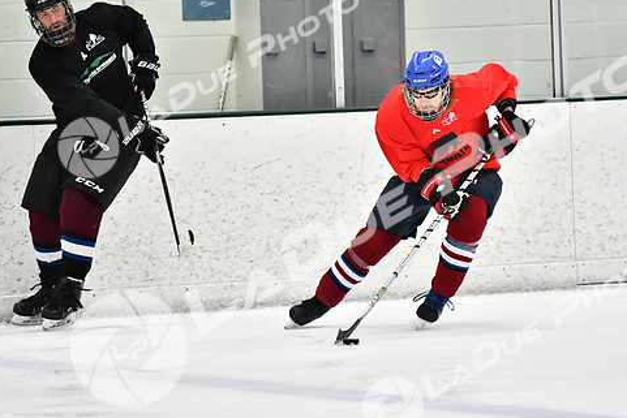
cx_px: 360
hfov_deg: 6.2
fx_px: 5829
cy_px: 216
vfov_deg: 4.1
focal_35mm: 335
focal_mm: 185
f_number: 2.8
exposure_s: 1/1600
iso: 6400
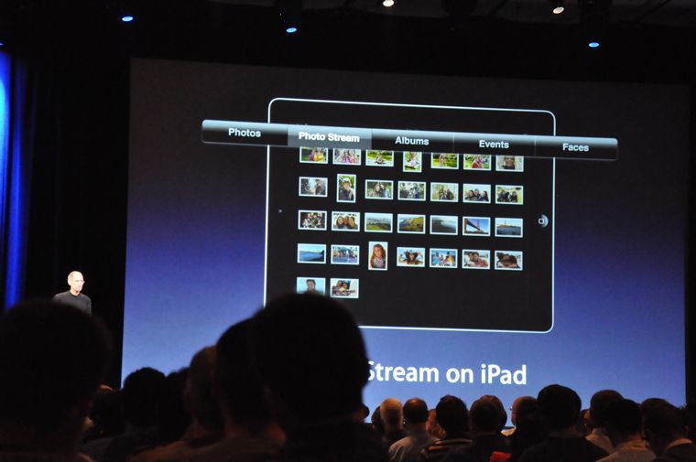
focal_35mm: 93
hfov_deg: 21.9
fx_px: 1796
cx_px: 348
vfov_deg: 14.7
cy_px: 231
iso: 3200
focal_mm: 62
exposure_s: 1/25
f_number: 5.3
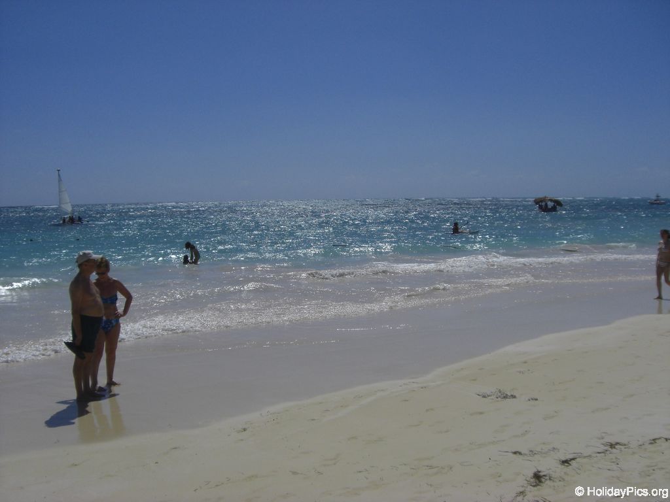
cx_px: 335
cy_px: 251
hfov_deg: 49.0
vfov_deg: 37.7
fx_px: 735
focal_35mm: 38
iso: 64
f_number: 8
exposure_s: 1/800
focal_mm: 6.2
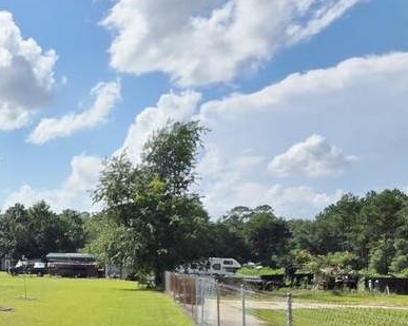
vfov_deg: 35.0
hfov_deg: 35.1
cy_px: 239
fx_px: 507
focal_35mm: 42
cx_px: -78
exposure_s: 1/4865
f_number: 1.9
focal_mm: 2.2
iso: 40
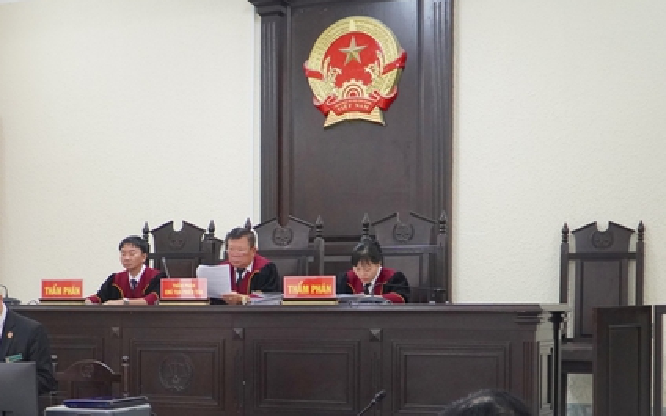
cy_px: 330
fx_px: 1049
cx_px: 214
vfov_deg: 22.2
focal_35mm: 58
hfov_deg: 34.9
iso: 2500
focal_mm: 25
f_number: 4
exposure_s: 1/160
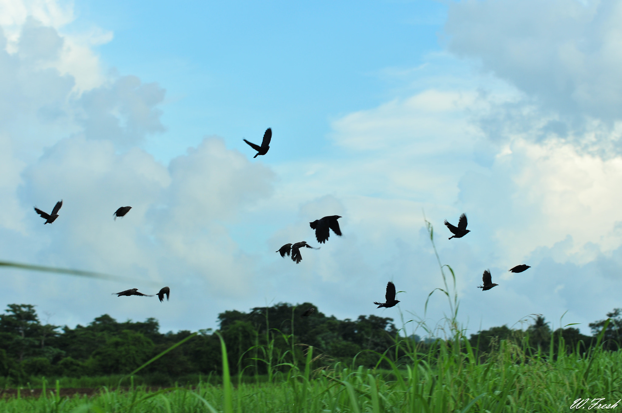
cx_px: 311
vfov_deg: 12.6
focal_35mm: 108
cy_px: 206
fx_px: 1864
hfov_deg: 18.9
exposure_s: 1/400
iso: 200
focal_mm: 72
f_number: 5
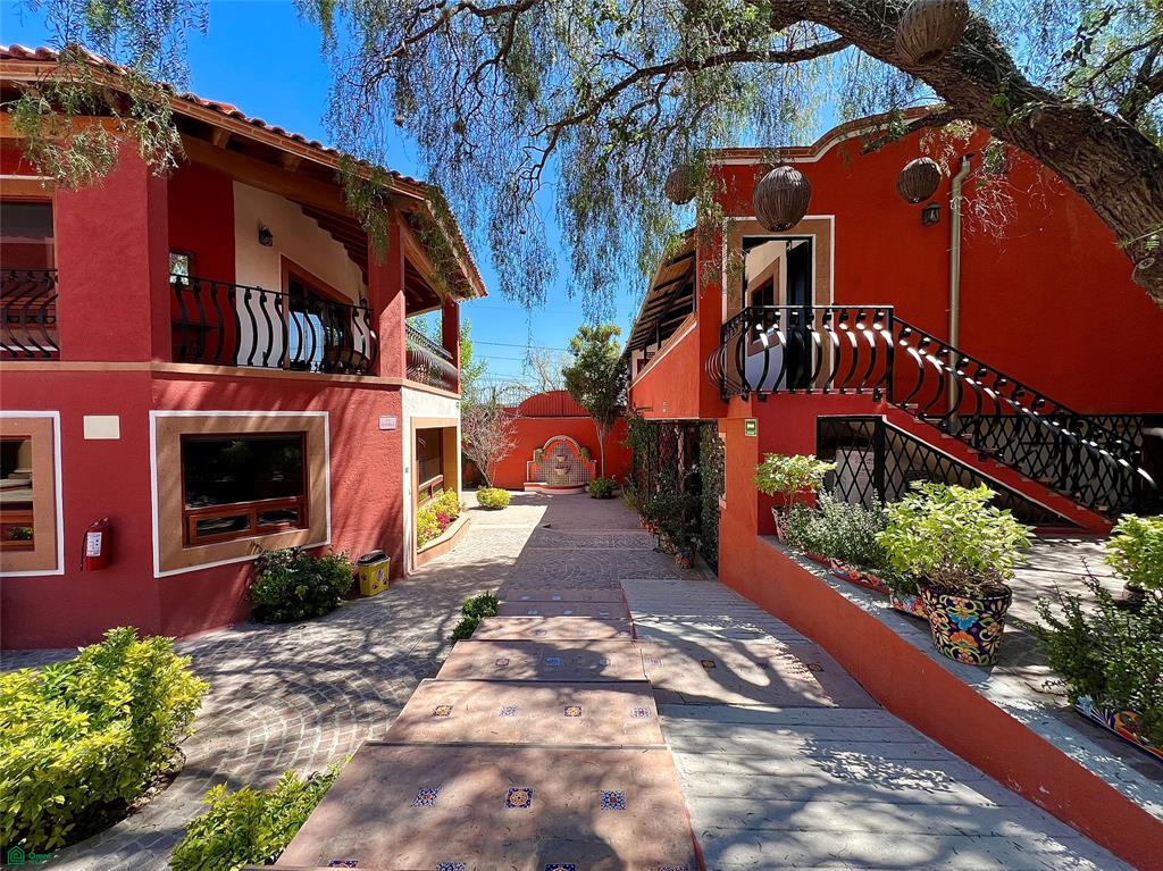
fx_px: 437
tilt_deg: -1.7
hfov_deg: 106.2
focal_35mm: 13
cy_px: 436
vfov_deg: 89.9
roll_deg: +0.6
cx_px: 582
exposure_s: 1/521
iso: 32
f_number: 1.8
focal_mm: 1.57
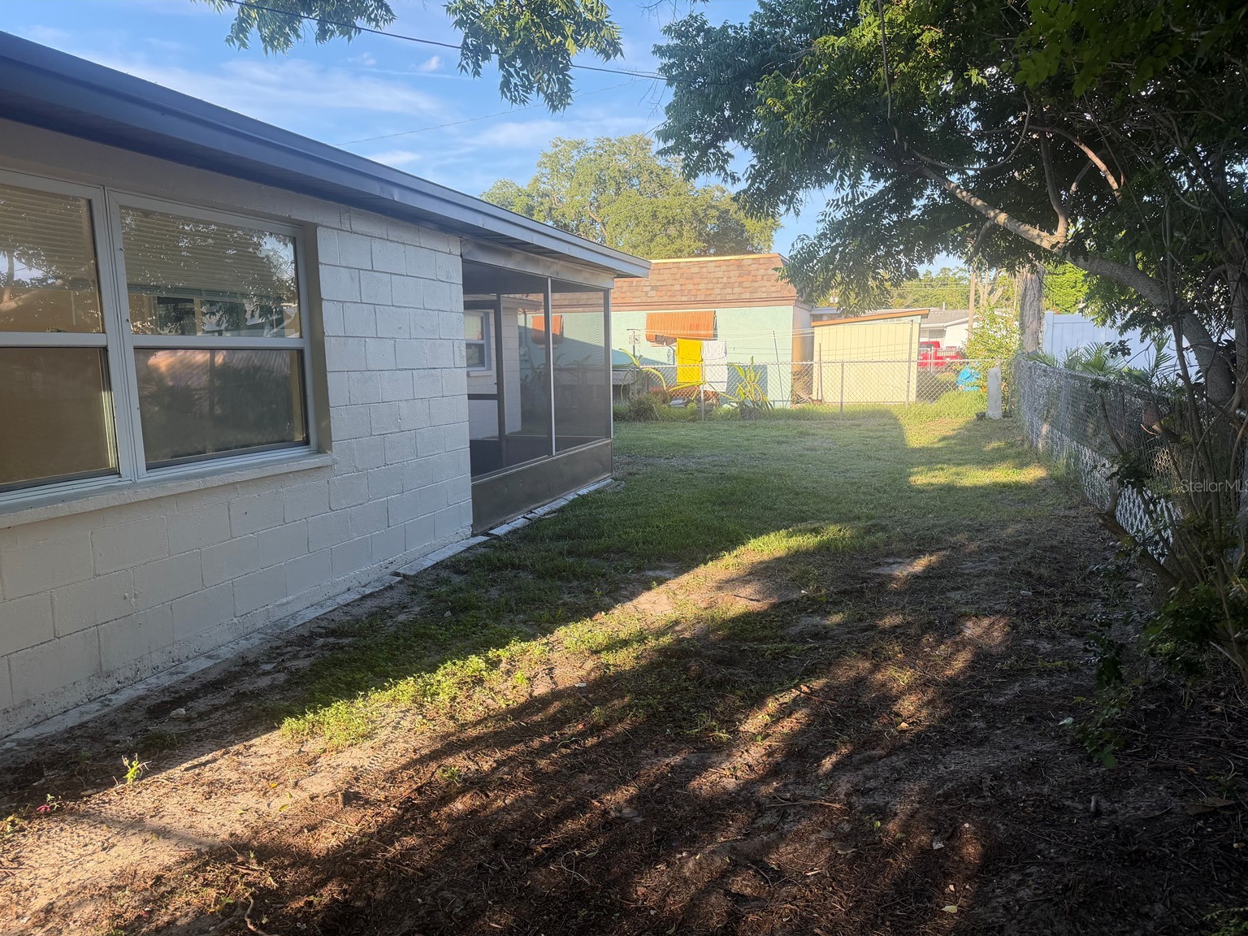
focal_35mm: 25
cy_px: 485
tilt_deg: -8.2
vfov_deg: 54.9
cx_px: 607
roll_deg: +1.4
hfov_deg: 69.4
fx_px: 901
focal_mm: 6.76
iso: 100
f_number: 1.78
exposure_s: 1/780
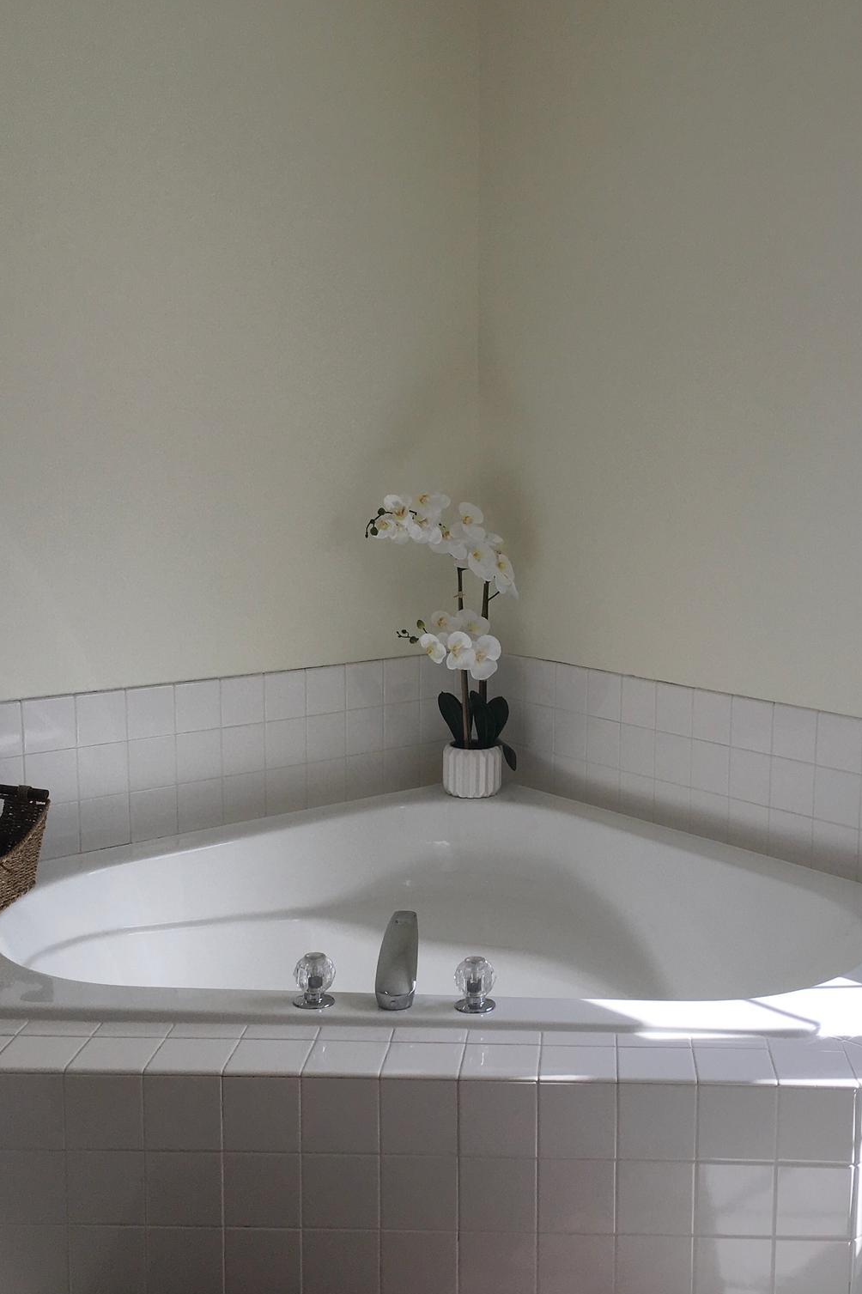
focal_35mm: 41
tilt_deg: -10.3
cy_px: 641
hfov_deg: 32.4
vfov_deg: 47.4
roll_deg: +0.6
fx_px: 1473
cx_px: 549
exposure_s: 1/411
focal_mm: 4.15
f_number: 2.2
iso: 25
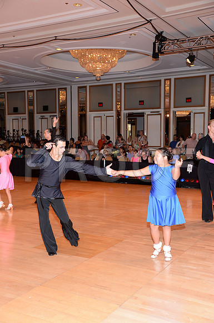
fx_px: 358
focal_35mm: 40
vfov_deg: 48.5
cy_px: 162
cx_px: 107
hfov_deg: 33.3
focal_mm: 40
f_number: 5
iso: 1250
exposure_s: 1/200
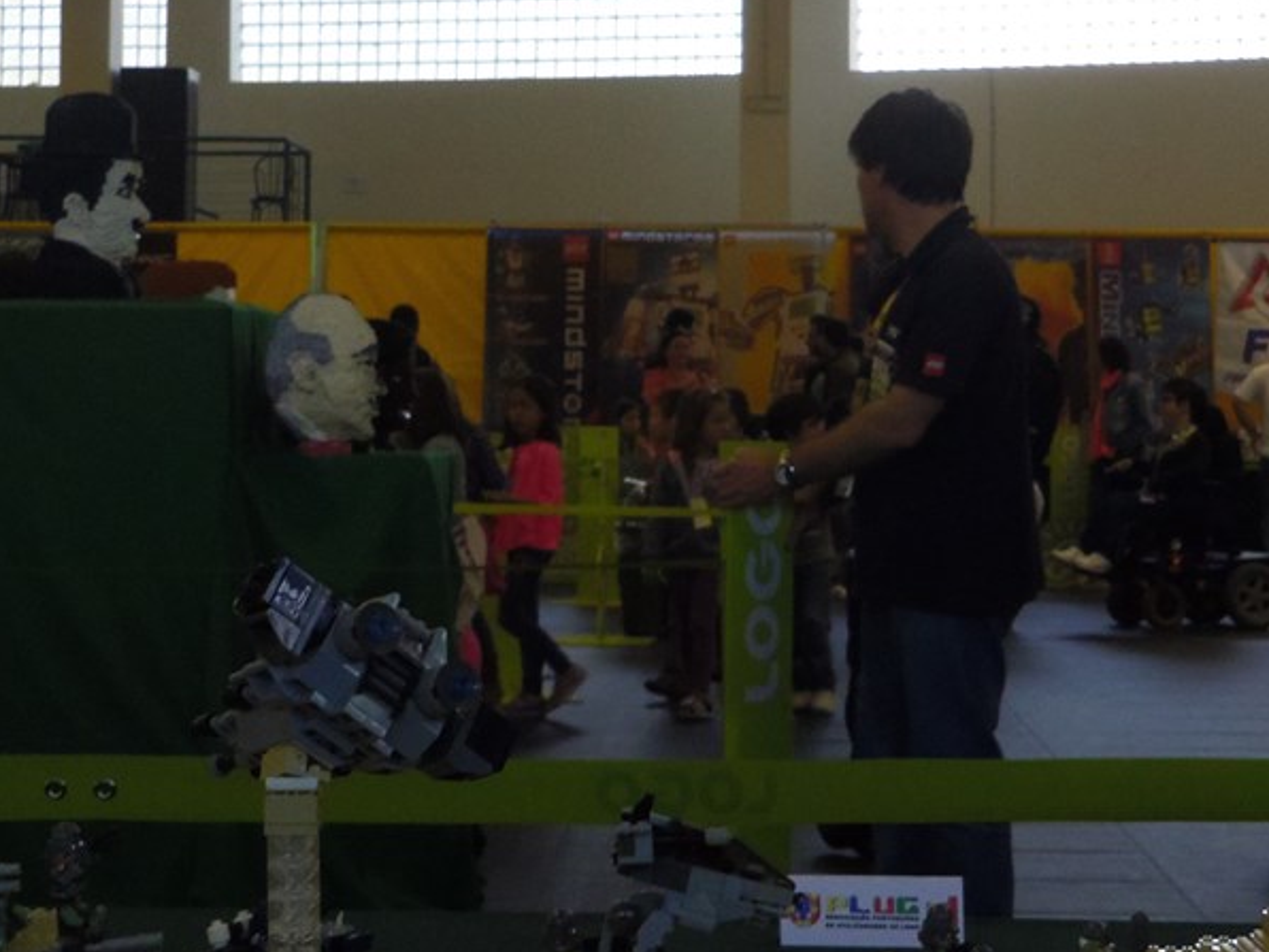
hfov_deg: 20.0
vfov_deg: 15.1
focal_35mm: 98
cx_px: 658
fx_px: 3593
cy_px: 345
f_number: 4.8
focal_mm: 10.5
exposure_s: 1/60
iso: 250
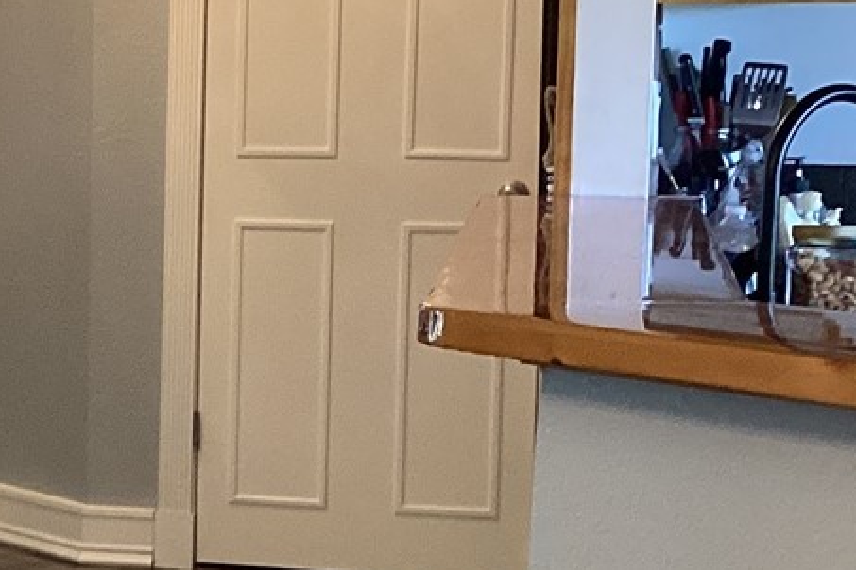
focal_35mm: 114
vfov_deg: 12.0
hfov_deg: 16.6
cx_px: -370
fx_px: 2710
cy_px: 279
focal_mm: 3.3
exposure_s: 1/60
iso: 200
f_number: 2.4
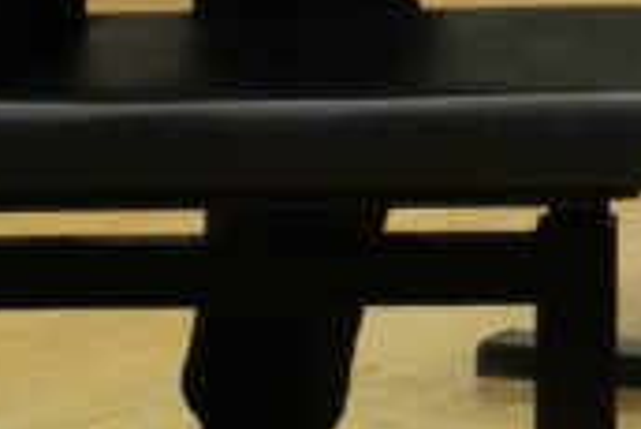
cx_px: 1461
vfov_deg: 0.9
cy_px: -677
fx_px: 27104
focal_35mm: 1521
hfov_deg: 1.4
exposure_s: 1/250
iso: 6400
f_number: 8
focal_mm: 170
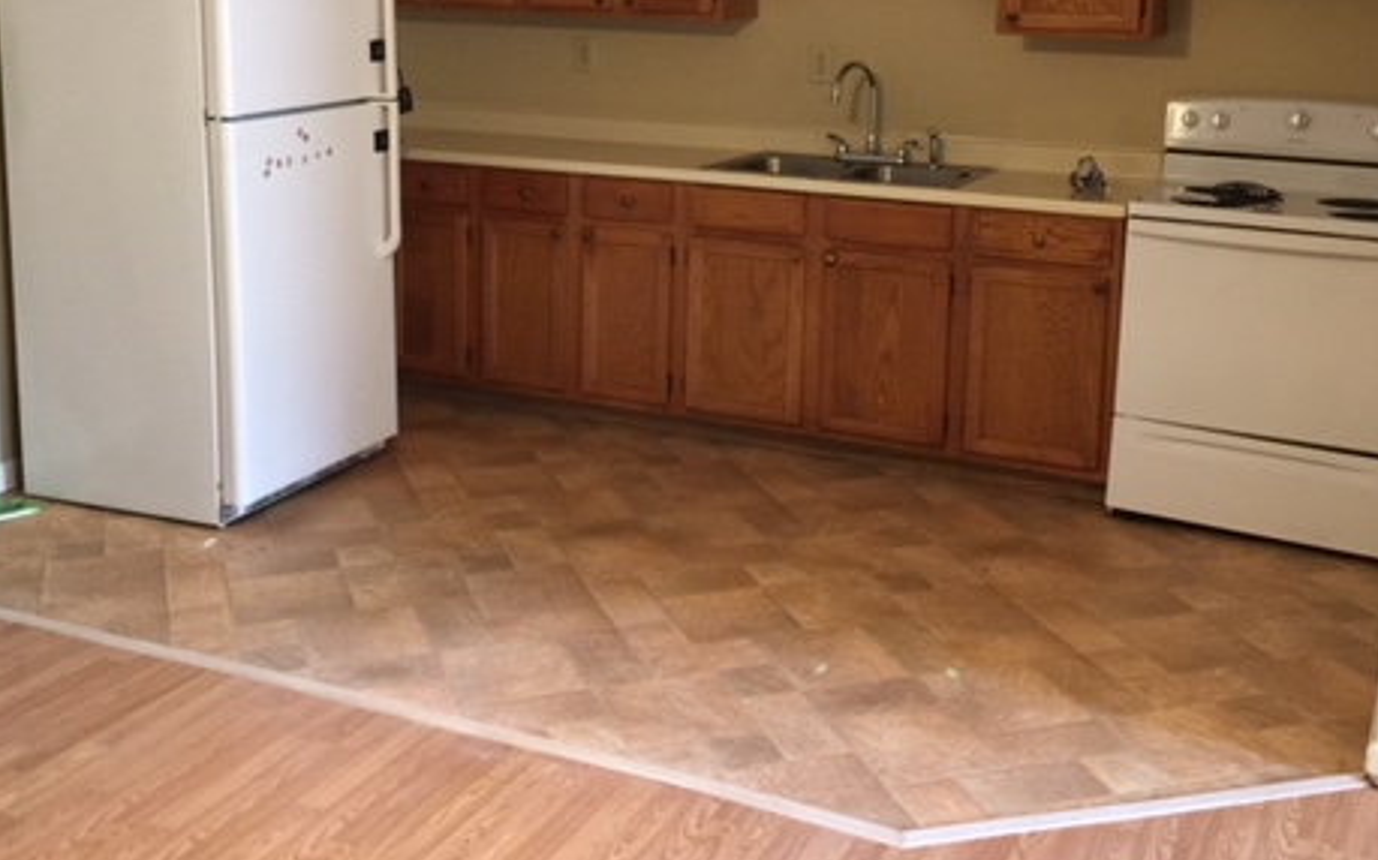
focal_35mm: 43
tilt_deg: -8.7
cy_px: 186
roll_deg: -0.5
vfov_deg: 29.2
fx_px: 1614
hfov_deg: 46.2
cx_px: 686
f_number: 2.2
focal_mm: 4.15
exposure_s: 1/10
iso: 100
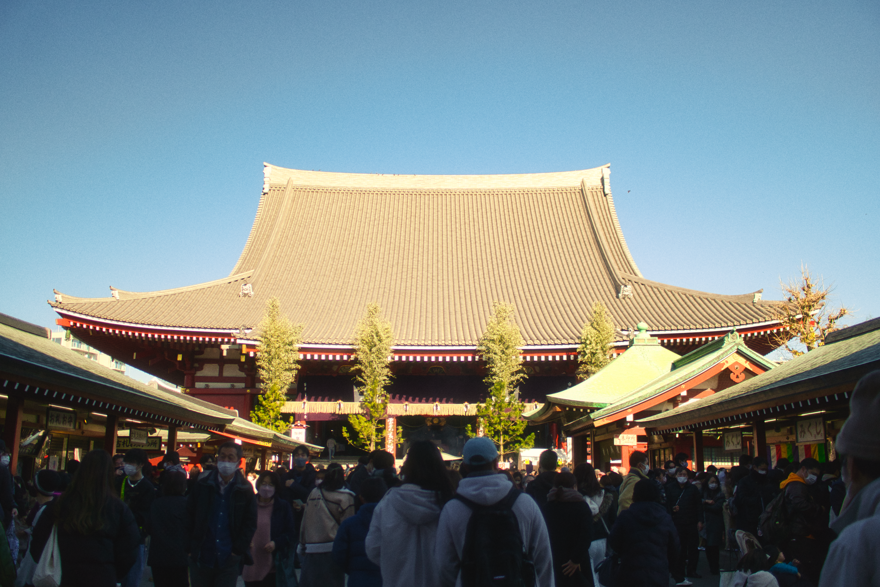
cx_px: 440
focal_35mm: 36
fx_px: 880
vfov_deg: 36.9
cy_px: 294
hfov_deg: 53.1
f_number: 1.8
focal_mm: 24
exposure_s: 1/2000
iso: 200
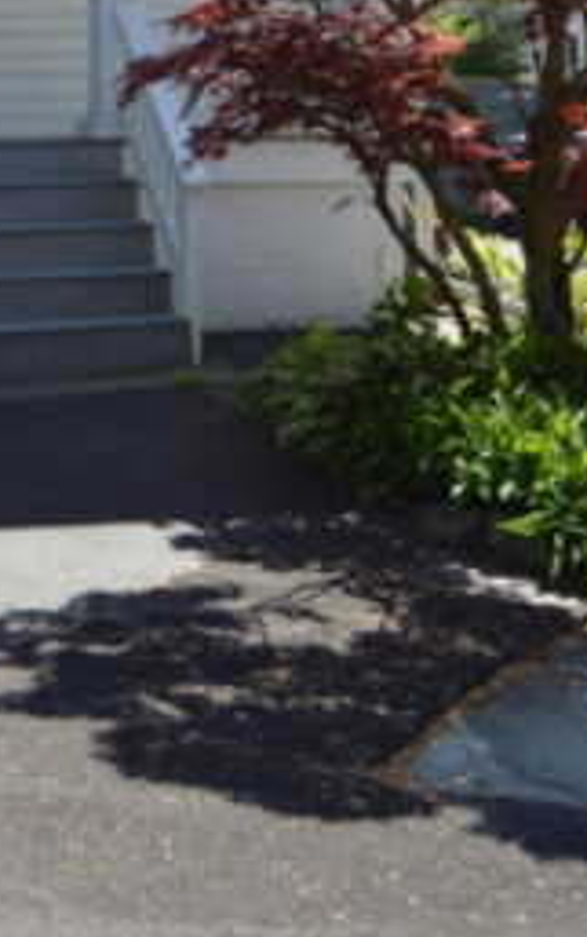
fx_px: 2095
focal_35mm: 82
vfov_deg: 23.6
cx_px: -62
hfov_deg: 15.5
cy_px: -102
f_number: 4
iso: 100
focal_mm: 18
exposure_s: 1/800
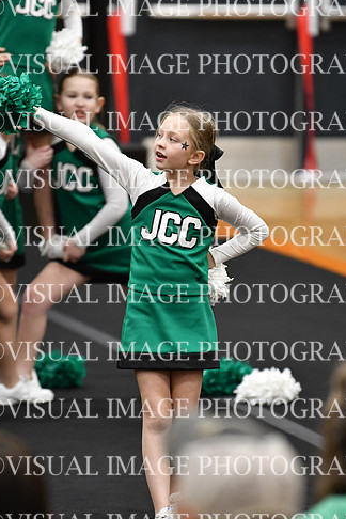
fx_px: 4901
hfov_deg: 4.0
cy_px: 265
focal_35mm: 340
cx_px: 191
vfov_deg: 6.1
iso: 4000
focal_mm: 190
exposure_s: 1/800
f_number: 2.8
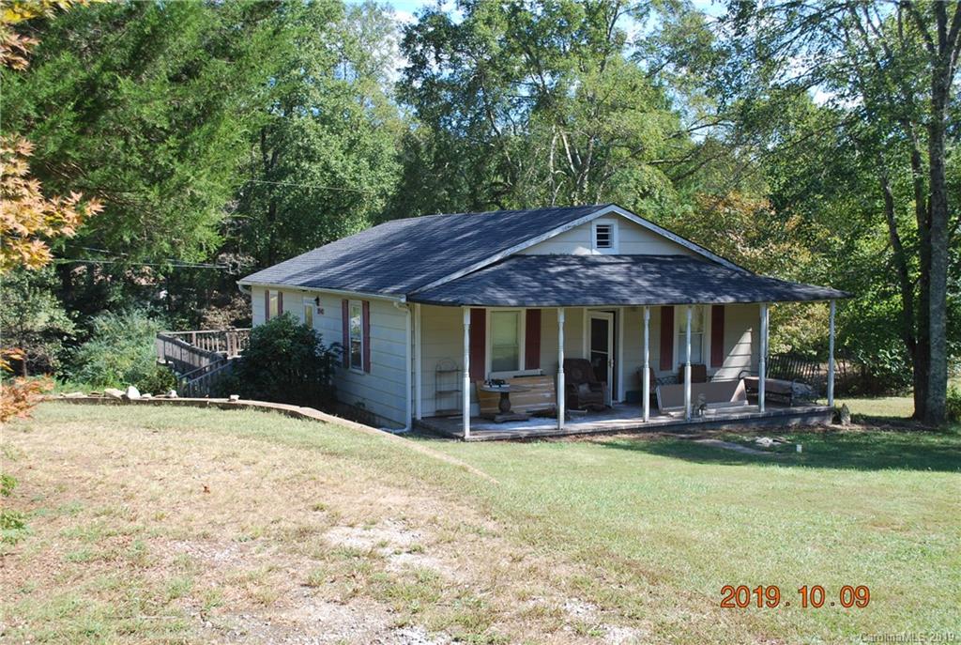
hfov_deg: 49.5
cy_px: 322
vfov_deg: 34.3
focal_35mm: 39
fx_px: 1043
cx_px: 480
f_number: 6.3
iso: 100
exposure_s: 1/125
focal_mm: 26
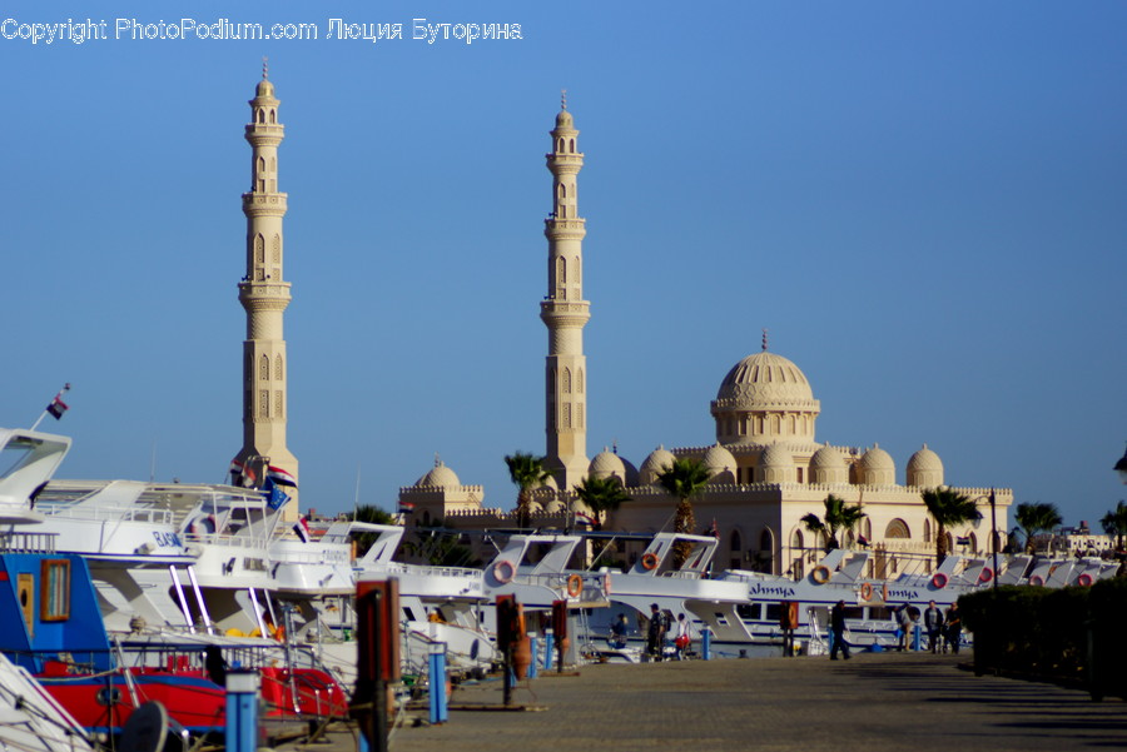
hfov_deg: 15.2
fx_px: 4228
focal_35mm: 135
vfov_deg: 10.2
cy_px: 376
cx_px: 564
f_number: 2.8
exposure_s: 1/3200
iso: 100
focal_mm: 90
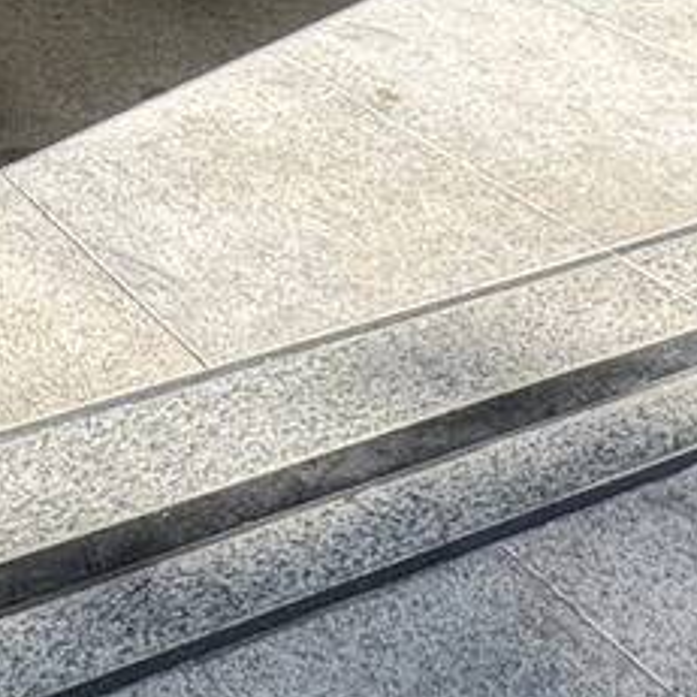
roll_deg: +0.1
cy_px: -483
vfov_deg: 18.5
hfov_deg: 22.3
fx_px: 1754
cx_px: 181
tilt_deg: -2.7
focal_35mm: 77
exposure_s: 1/165
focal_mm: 2.22
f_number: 2.2
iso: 40
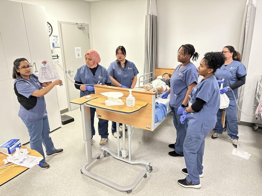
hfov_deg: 71.6
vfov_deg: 56.8
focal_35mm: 24
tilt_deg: -18.0
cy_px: 98
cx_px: 131
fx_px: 182
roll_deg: +1.2
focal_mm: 6.86
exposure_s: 1/60
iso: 500
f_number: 1.78
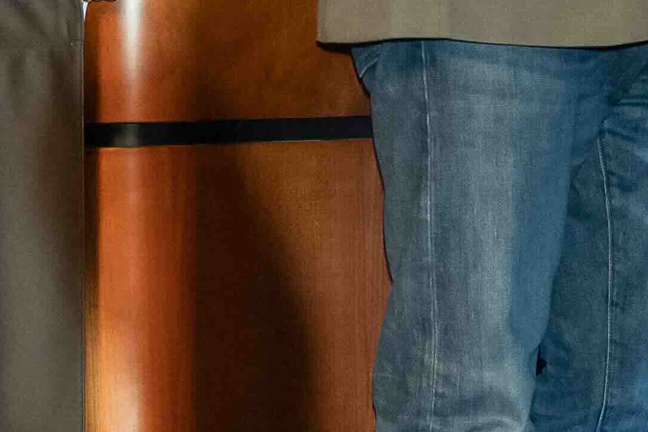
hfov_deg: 5.8
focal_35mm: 351
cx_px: 1058
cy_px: -668
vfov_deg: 3.8
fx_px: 6317
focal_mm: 46
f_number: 4
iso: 1600
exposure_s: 1/250
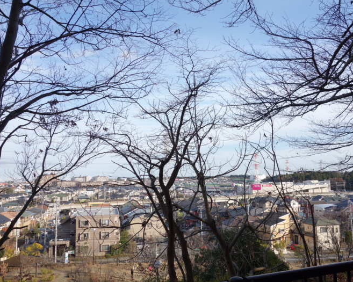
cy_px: 140
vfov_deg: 45.8
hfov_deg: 55.6
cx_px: 194
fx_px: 334
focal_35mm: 32
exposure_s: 1/250
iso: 125
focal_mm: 10.4
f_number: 5.6
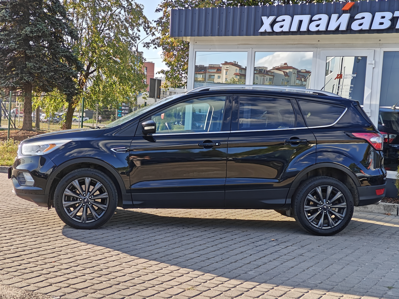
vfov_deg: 30.9
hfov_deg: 40.4
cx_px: 200
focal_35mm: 47
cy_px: 150
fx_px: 542
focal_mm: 7.08
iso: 50
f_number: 2
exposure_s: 1/584
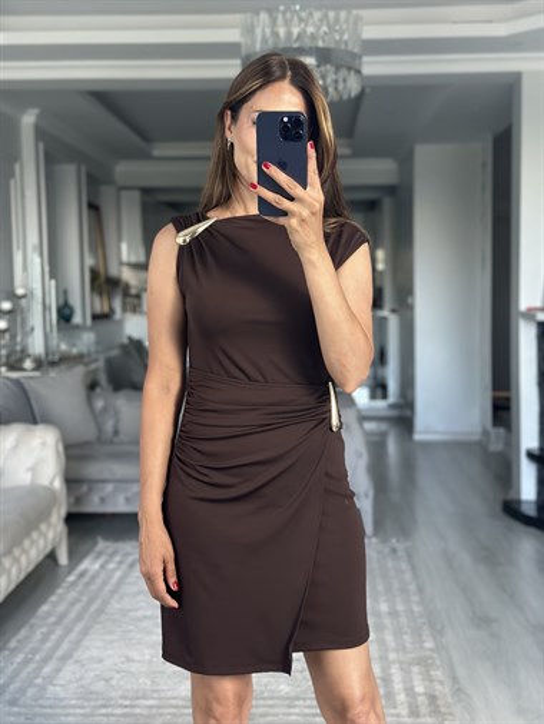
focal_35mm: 48
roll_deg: +0.4
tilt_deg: -20.5
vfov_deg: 39.6
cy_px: 362
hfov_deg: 30.3
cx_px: 272
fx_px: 1005
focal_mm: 6.86
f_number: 1.78
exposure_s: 1/60
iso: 320
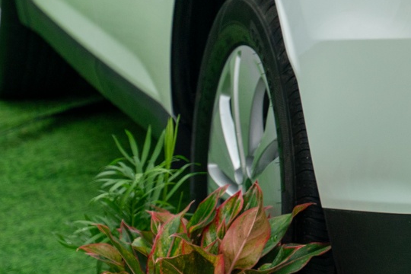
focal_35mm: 190
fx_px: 2164
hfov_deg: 10.3
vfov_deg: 7.1
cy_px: -216
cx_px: 712
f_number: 4
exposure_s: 1/200
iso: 500
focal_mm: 47.4
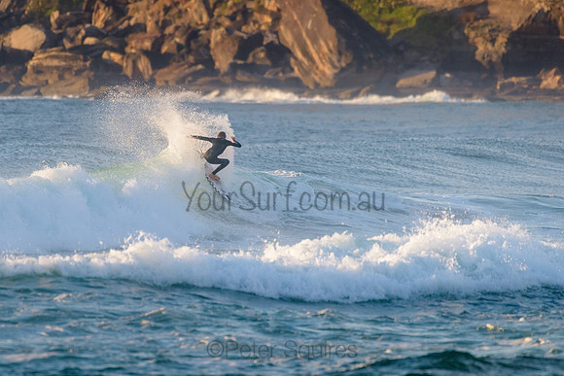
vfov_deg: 2.2
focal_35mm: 613
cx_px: 221
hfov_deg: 3.4
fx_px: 9608
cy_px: 149
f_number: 5.6
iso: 800
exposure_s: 1/2000
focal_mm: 500
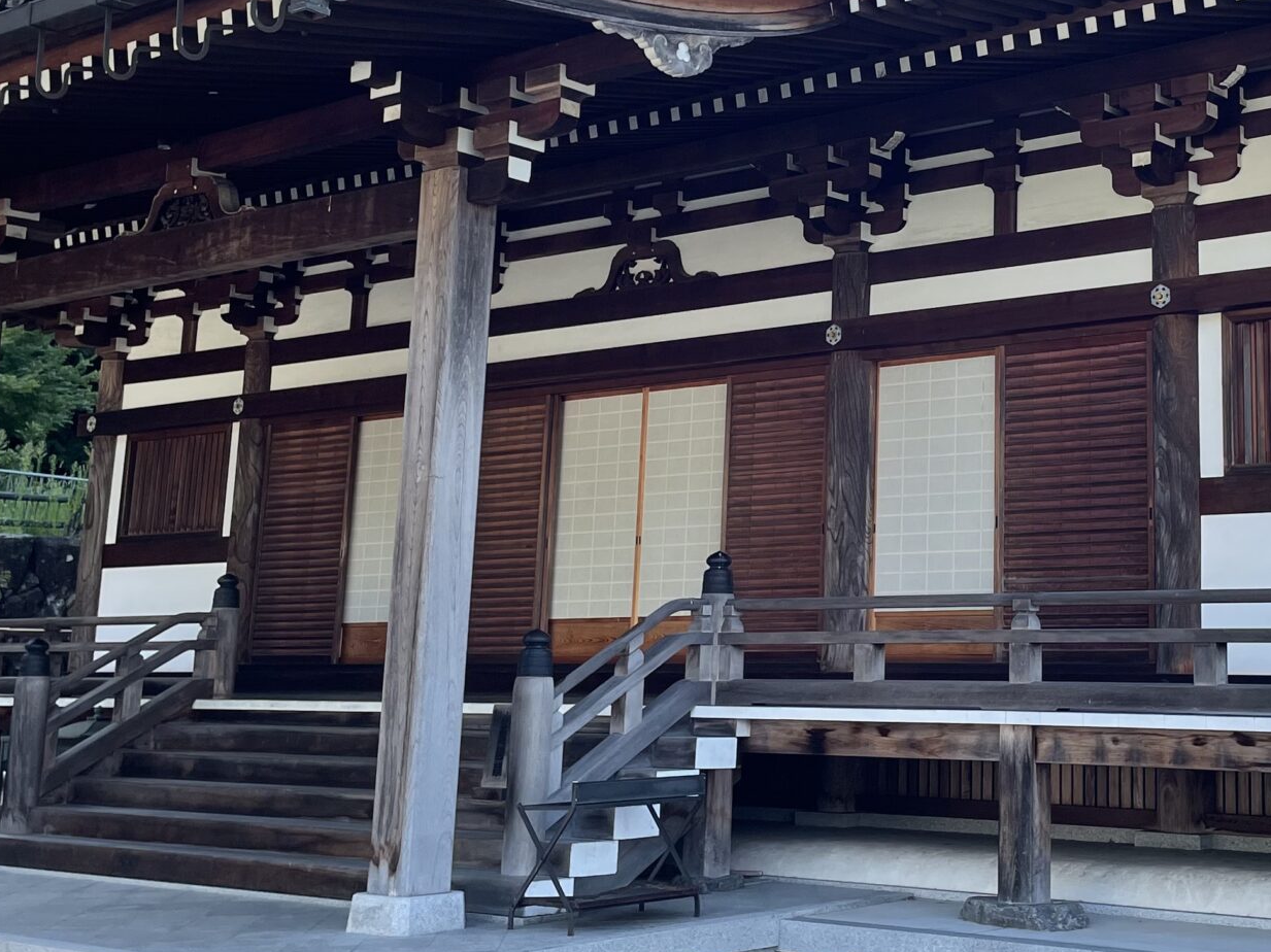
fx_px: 1982
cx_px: 1012
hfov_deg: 34.5
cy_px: 270
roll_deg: -0.2
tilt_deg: +11.3
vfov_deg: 26.8
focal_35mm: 54
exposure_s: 1/807
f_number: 1.6
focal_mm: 4.2
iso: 32
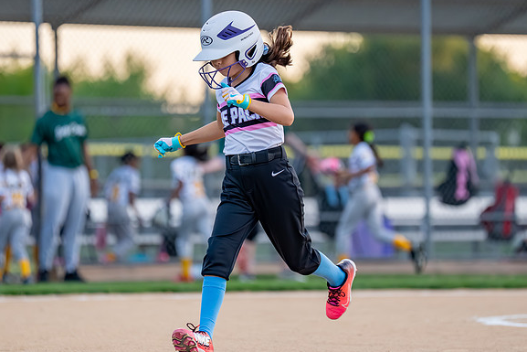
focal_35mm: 283
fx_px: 4144
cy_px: 166
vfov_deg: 4.9
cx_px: 272
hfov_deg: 7.3
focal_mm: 200
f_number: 2.8
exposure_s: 1/2000
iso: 1600
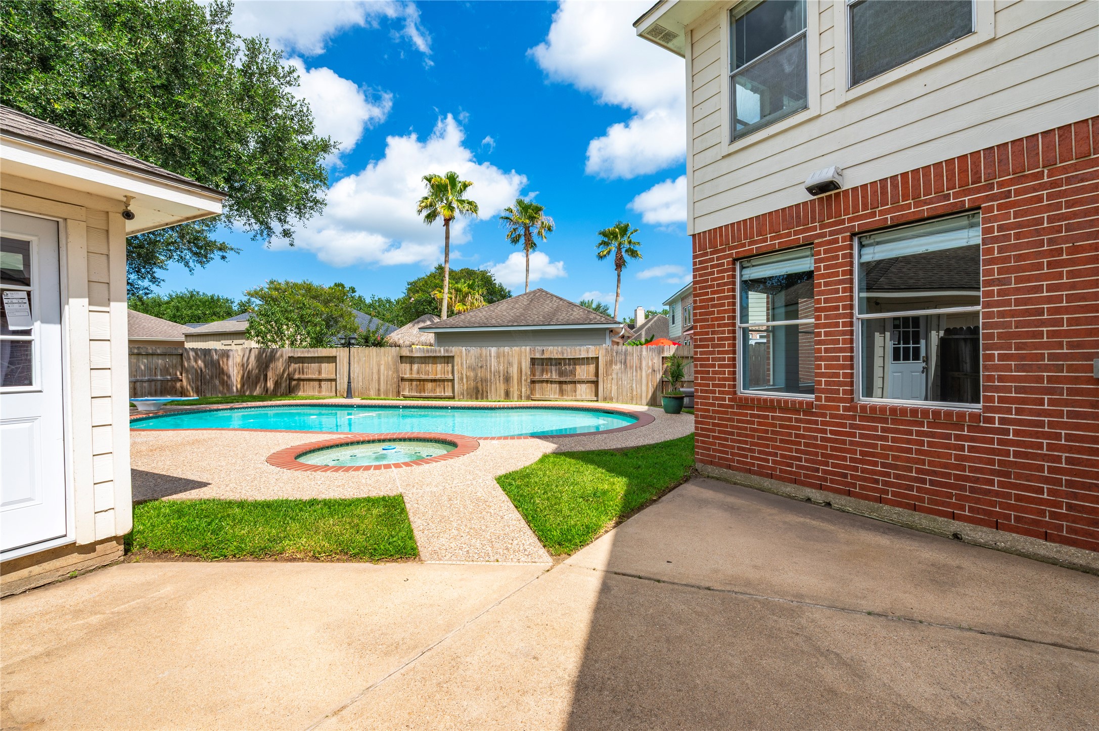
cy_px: 366
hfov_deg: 100.4
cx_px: 550
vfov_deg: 77.2
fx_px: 458
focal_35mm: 15
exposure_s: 1/80
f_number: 18
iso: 125
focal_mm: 15
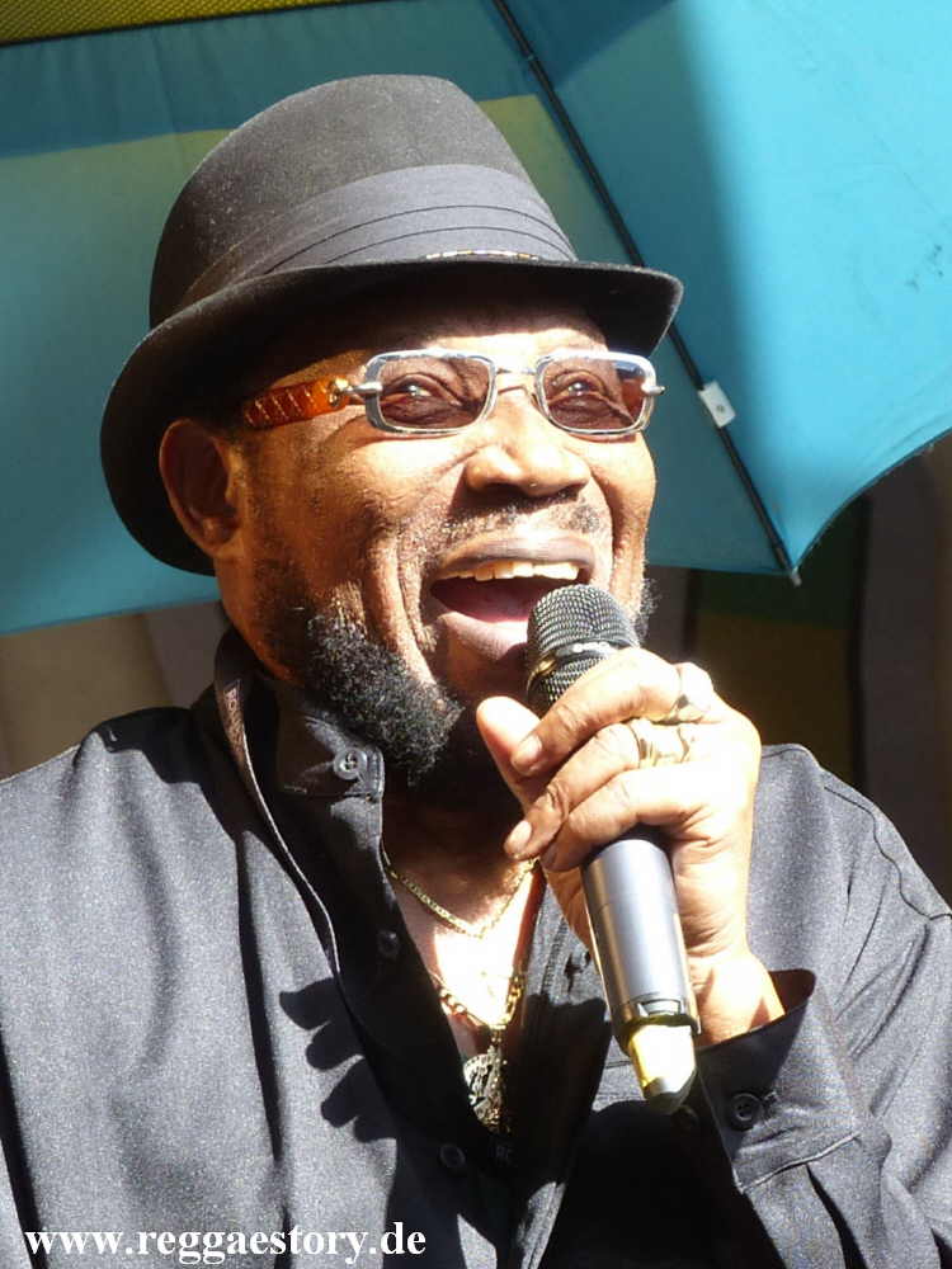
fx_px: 5574
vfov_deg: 13.0
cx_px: 476
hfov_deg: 9.8
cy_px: 634
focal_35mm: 152
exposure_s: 1/125
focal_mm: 27.4
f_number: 4
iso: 100
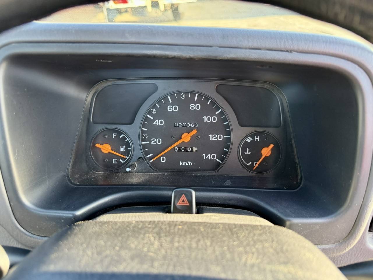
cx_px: 186
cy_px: 140
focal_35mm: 24
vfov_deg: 56.8
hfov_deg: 71.6
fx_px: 259
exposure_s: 1/95
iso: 200
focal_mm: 6.76
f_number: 1.78
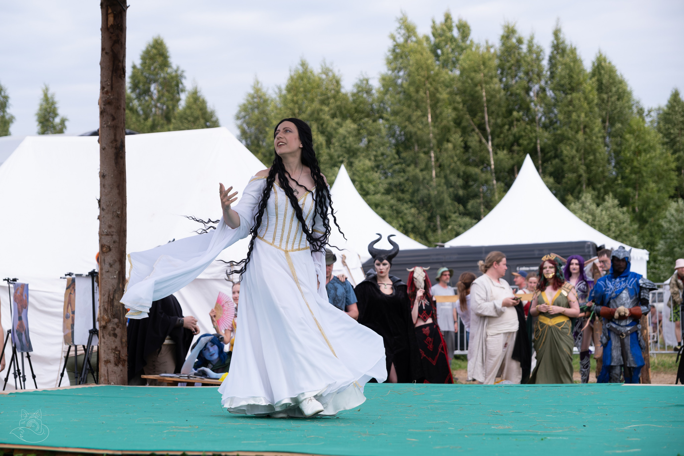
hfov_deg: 27.0
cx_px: 342
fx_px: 1425
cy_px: 228
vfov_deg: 18.2
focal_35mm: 75
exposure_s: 1/1000
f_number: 3.6
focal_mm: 50
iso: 160
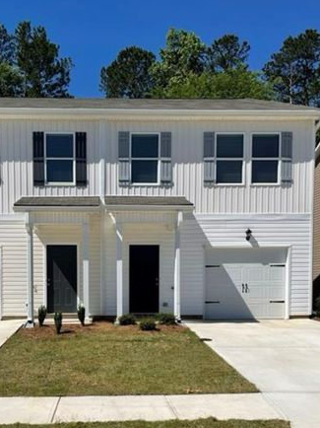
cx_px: 110
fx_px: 494
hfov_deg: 35.6
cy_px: 310
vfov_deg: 45.5
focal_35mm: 40
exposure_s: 1/7299
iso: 32
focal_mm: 4.2
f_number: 1.6
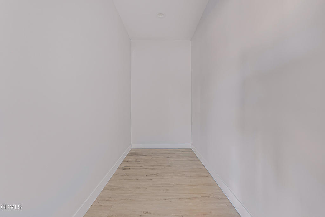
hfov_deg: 100.4
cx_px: 162
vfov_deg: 77.3
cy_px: 108
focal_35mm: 15
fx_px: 135
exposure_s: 2
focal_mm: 10
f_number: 8
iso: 400
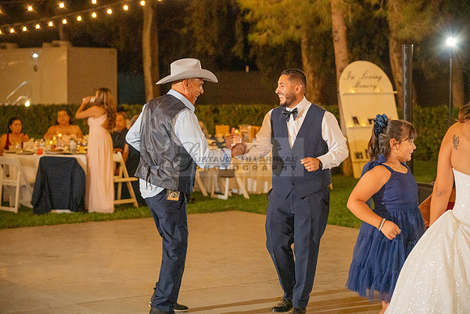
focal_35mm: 75
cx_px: 235
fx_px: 979
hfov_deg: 27.0
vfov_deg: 18.2
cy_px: 157
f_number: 4
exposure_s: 1/250
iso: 3200
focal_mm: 75
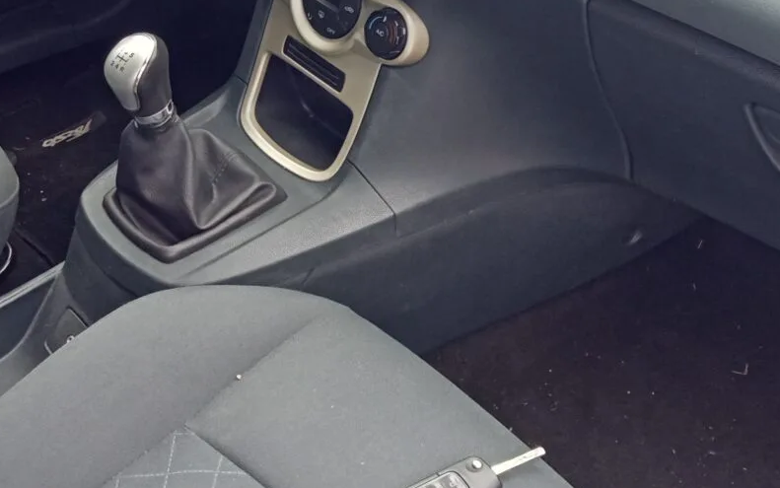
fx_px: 1531
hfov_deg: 28.5
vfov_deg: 17.9
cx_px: 323
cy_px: 91
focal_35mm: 72
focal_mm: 3.46
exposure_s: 1/100
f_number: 2.2
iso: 112
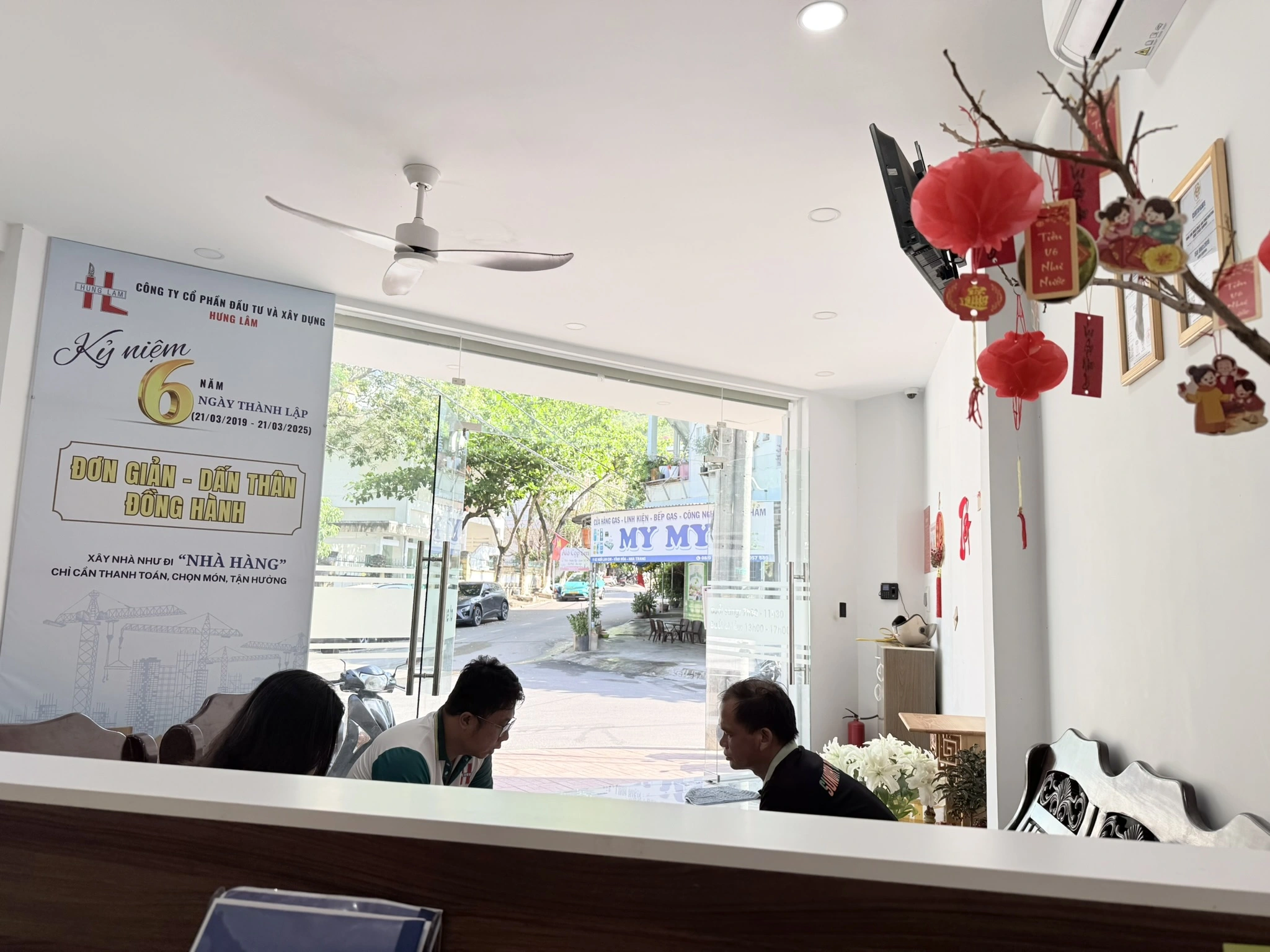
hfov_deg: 71.6
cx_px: 635
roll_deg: -2.0
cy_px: 476
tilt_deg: +8.1
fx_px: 881
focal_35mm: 24
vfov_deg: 56.8
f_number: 1.78
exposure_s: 1/374
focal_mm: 6.76
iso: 80
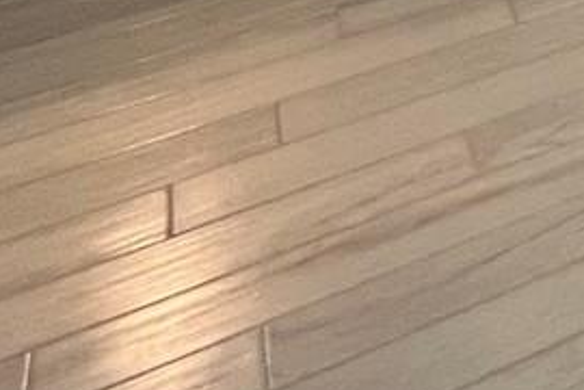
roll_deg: -0.3
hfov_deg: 15.6
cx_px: 1345
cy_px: -741
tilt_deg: -0.9
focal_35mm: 80
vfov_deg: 11.3
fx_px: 1298
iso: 250
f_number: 1.8
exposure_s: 1/60
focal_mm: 1.57
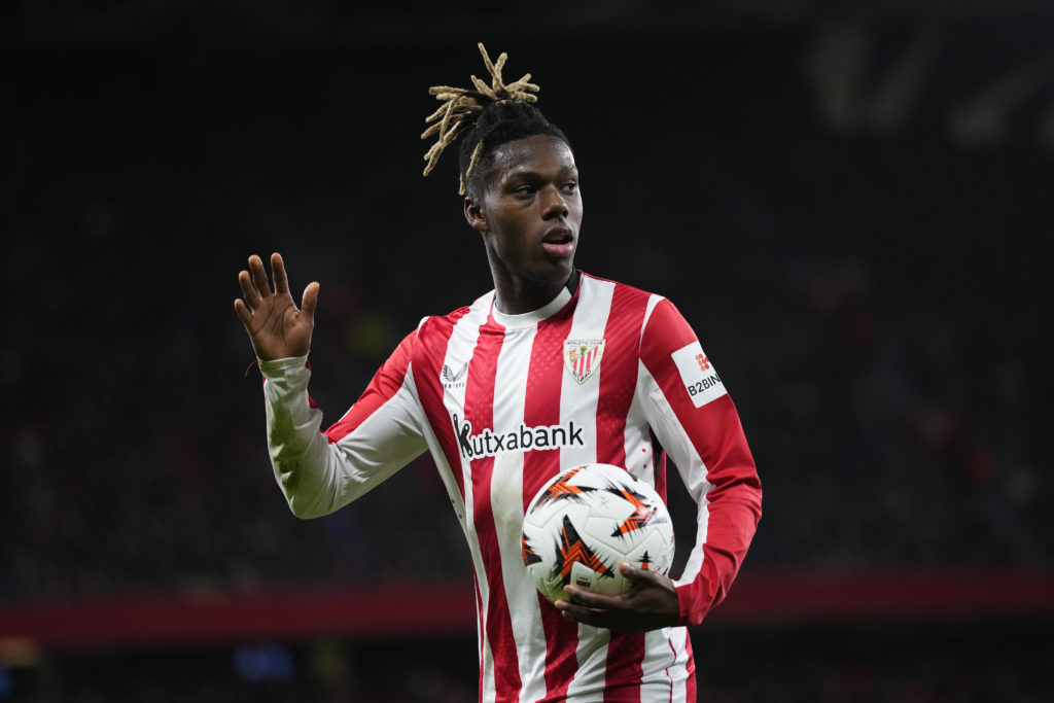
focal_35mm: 188
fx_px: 5505
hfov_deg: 10.9
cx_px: 527
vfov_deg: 7.3
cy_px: 352
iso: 3200
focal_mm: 188
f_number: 2.8
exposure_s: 1/2000
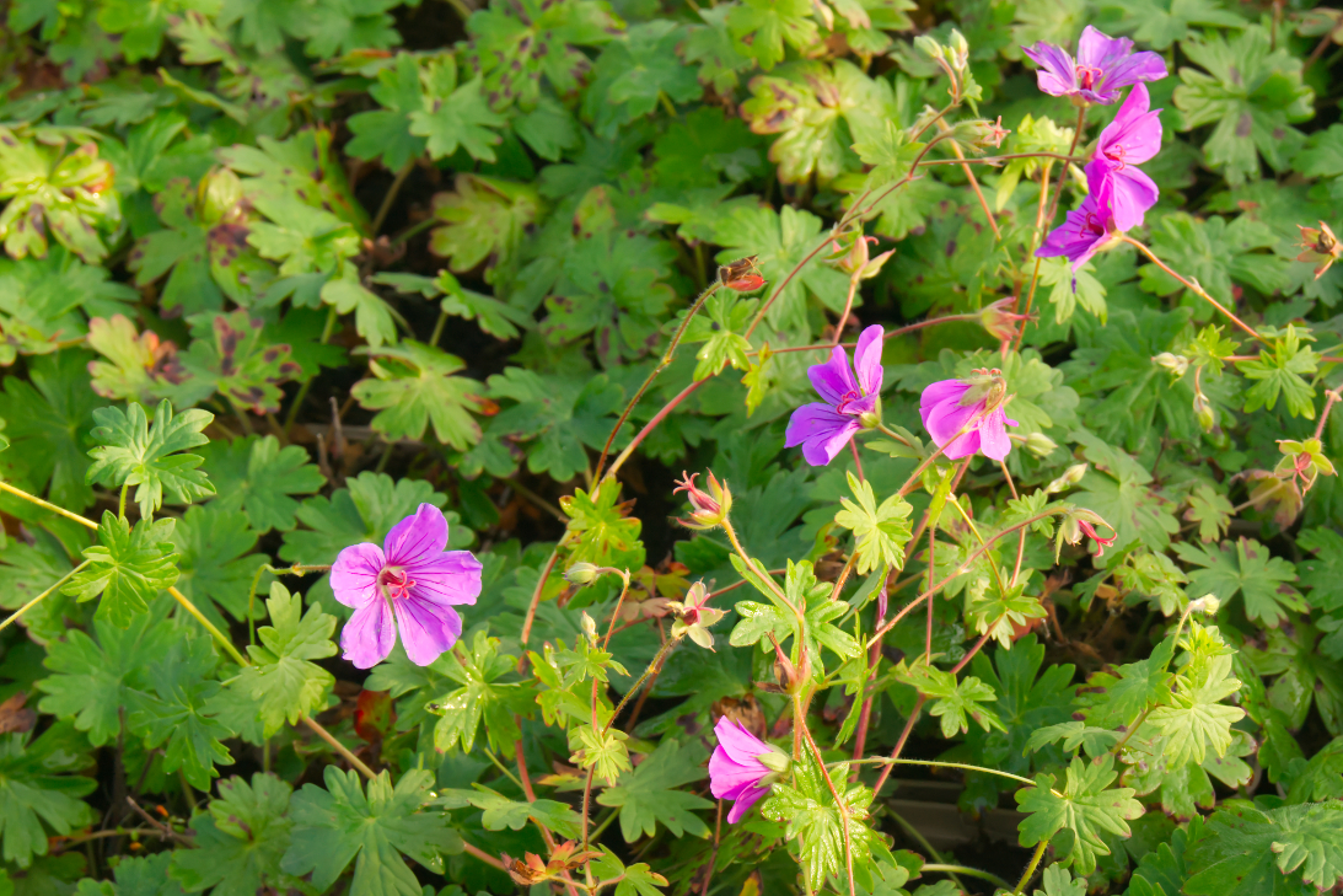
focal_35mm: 91
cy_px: 474
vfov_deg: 15.1
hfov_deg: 22.5
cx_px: 705
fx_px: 3378
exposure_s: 1/100
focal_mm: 55
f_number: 13
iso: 1250
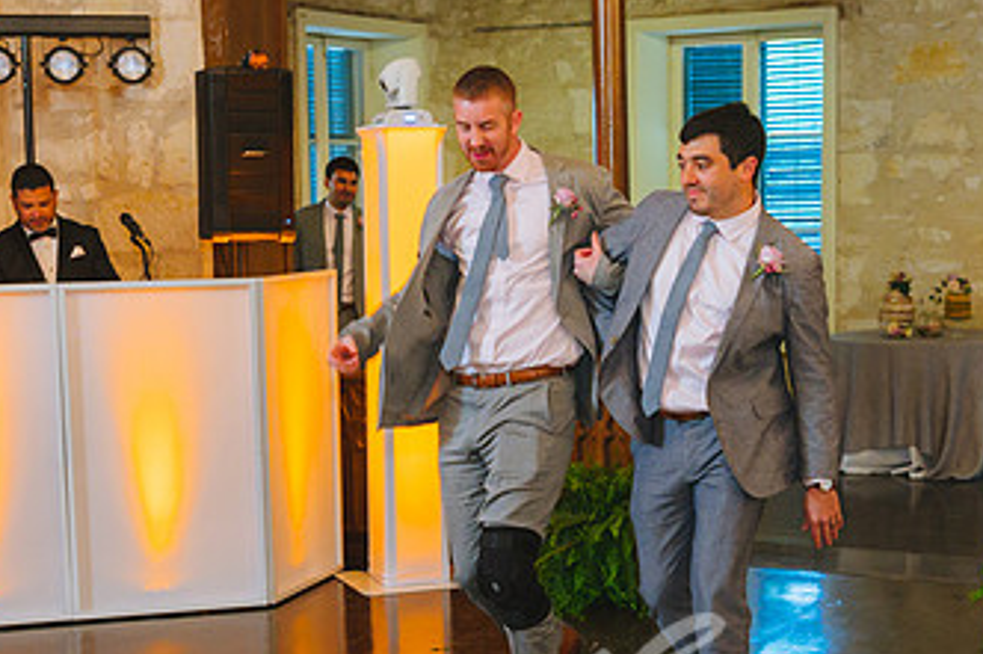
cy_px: 469
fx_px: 2047
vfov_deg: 18.1
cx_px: 546
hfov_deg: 27.0
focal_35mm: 75
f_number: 2.8
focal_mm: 31
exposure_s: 1/80
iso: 1600
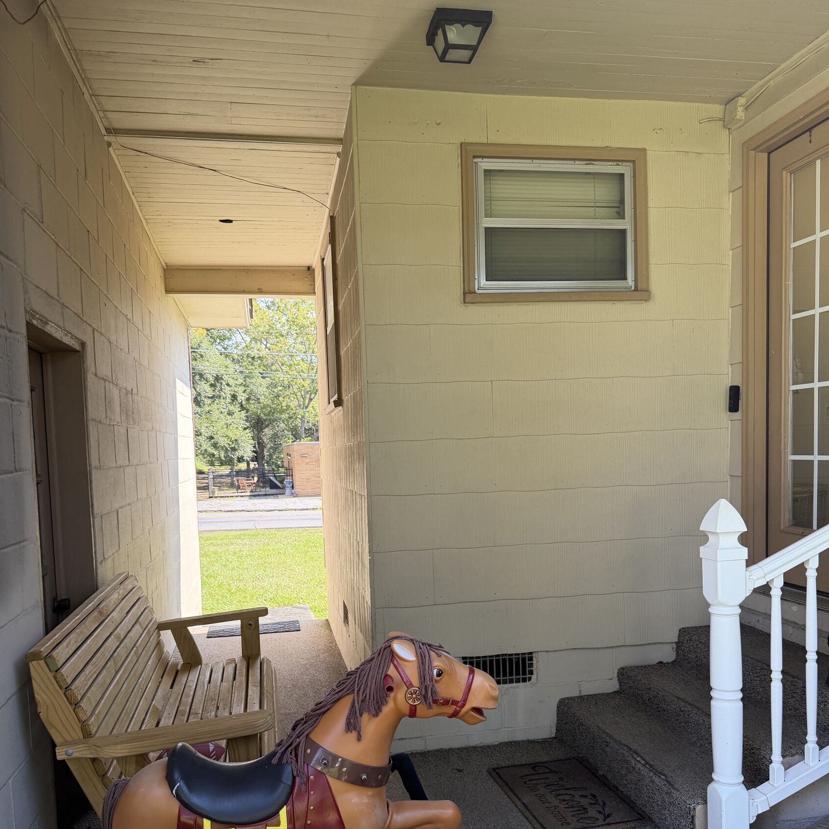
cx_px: 416
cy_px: 509
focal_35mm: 29
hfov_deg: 55.6
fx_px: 786
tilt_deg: -4.3
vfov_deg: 55.1
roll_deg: +1.1
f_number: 1.78
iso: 100
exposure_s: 1/535
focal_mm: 6.76
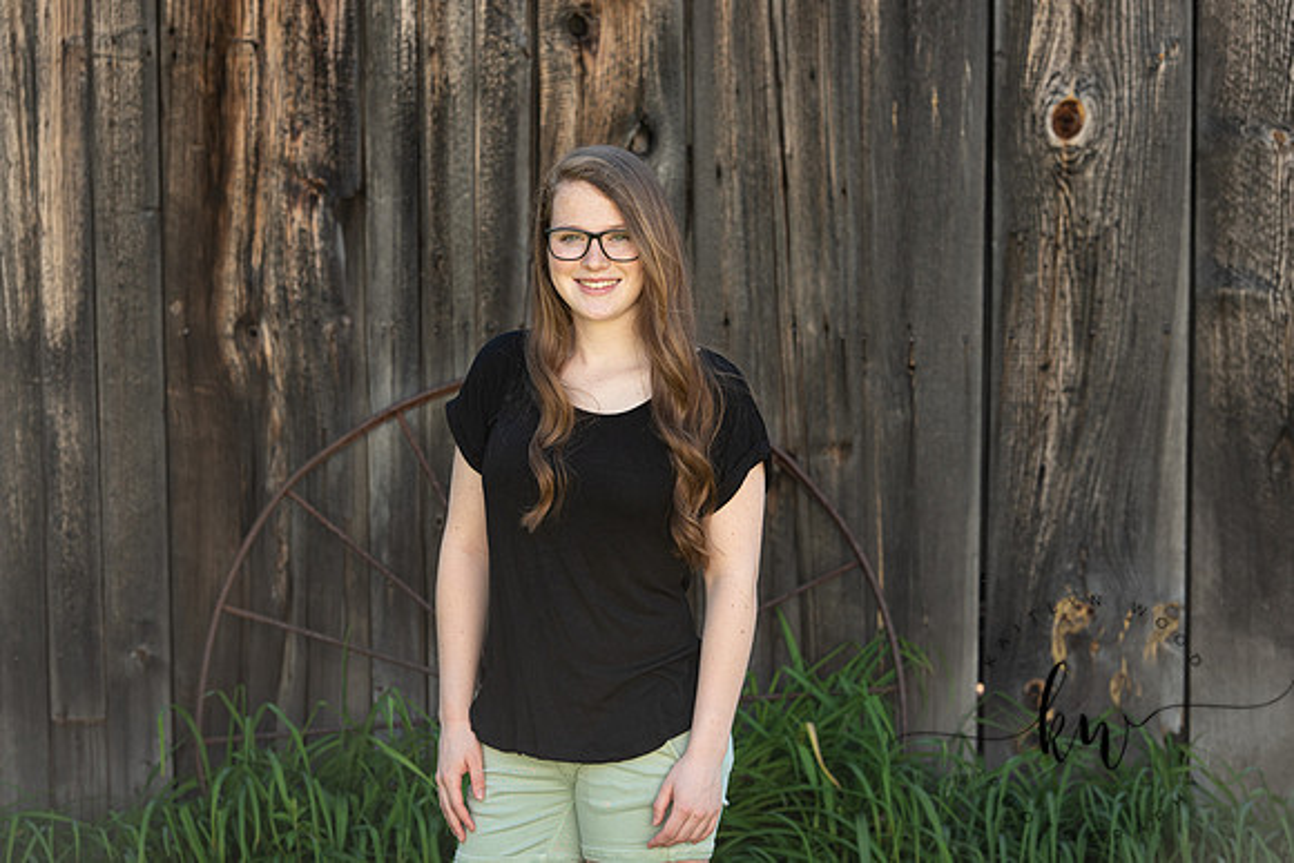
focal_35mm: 121
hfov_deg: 16.9
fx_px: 4361
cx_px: 647
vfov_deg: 11.3
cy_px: 432
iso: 400
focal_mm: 120
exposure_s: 1/200
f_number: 5.6
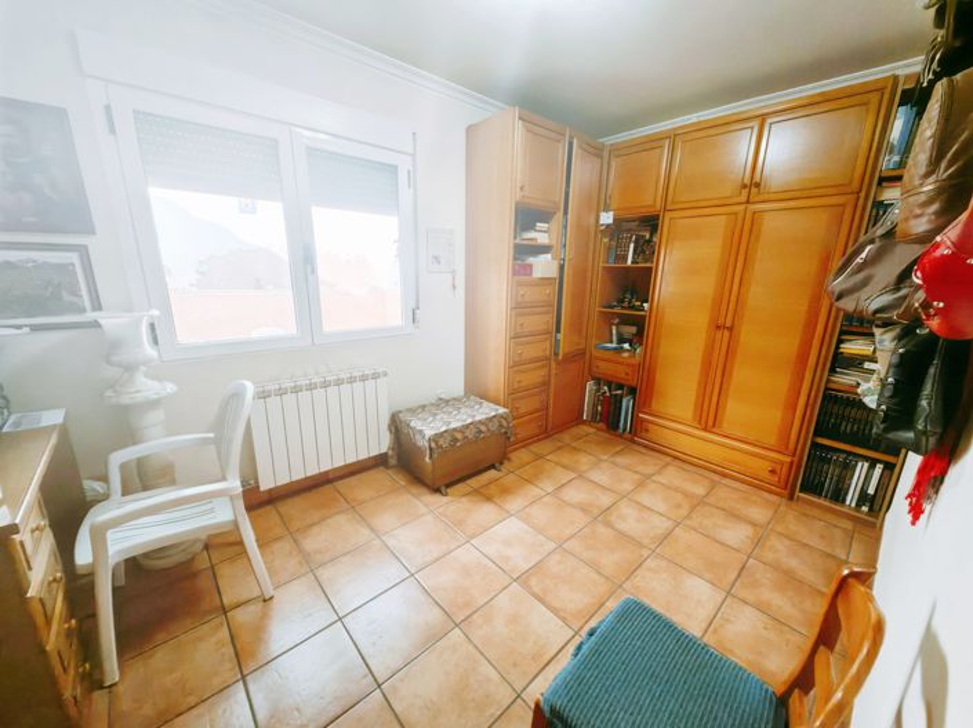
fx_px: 365
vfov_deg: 89.9
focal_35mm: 13
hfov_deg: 106.2
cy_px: 364
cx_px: 486
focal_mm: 1.76
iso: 100
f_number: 2.2
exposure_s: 1/100
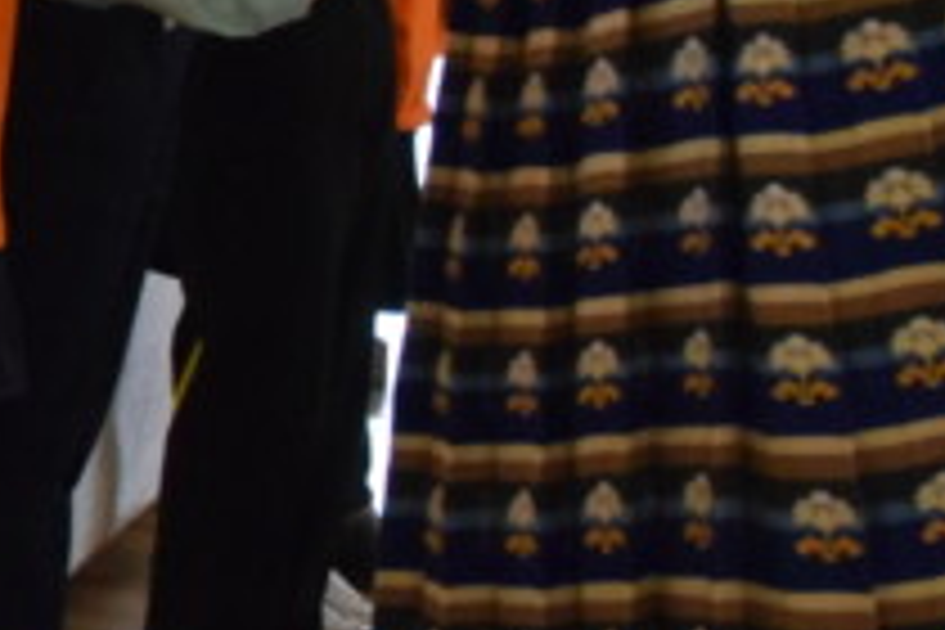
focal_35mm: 219
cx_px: -936
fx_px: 5748
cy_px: -106
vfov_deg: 6.2
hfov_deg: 8.9
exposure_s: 1/160
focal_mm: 30
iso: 3200
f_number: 4.2
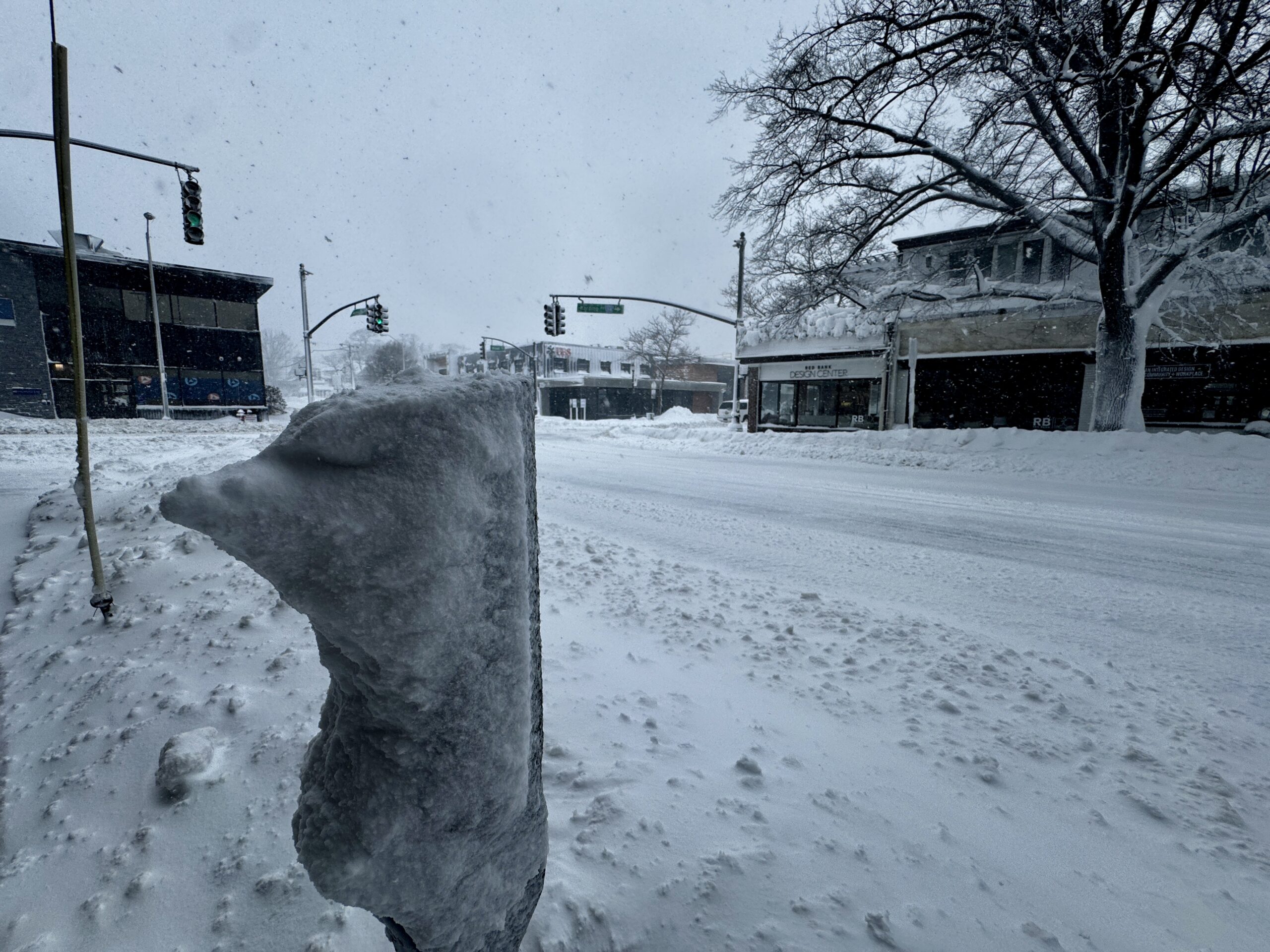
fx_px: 514
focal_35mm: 14
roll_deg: +0.9
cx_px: 635
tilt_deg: -8.8
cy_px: 476
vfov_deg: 85.7
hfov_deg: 102.1
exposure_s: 1/1178
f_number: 2.2
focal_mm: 2.22
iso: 40
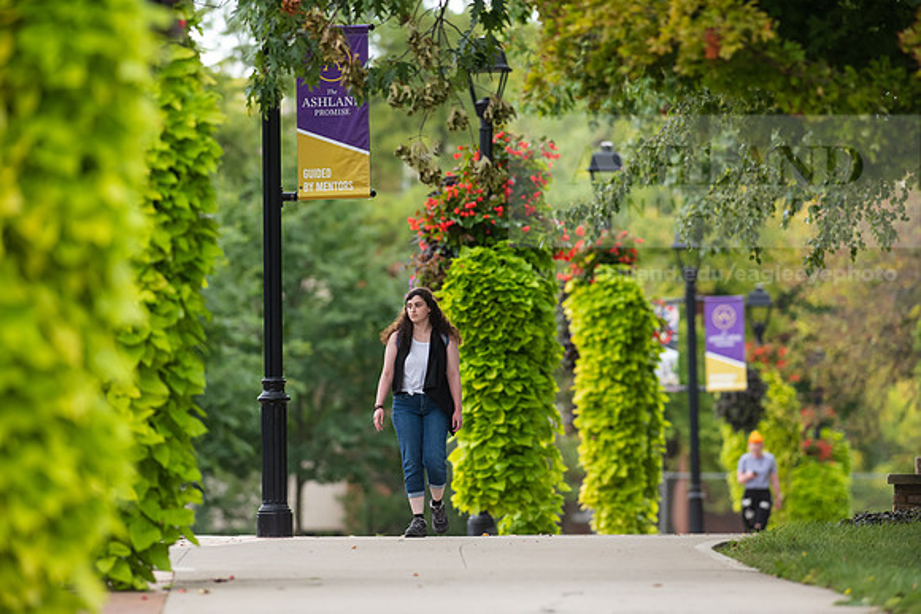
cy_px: 307
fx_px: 7676
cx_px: 460
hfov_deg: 6.9
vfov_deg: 4.6
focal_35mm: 300
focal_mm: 300
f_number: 3.5
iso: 800
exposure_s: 1/400
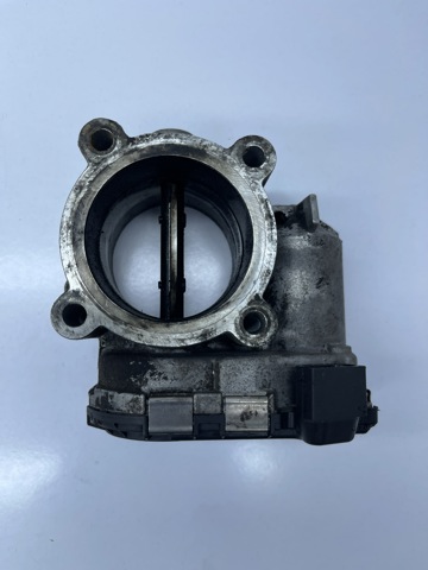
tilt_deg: -83.8
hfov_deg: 54.9
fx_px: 412
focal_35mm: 25
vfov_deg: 69.4
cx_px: 214
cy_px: 285
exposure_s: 1/796
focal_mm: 5.1
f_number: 1.6
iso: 32
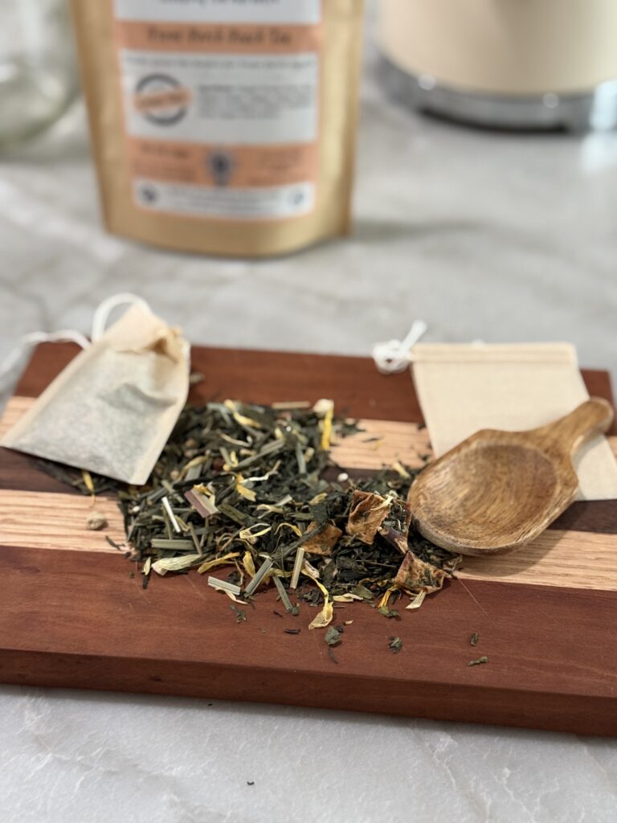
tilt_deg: -41.8
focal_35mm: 48
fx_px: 1141
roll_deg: +0.3
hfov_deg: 30.3
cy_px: 412
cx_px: 308
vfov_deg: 39.7
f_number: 1.78
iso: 400
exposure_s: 1/40
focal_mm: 6.76
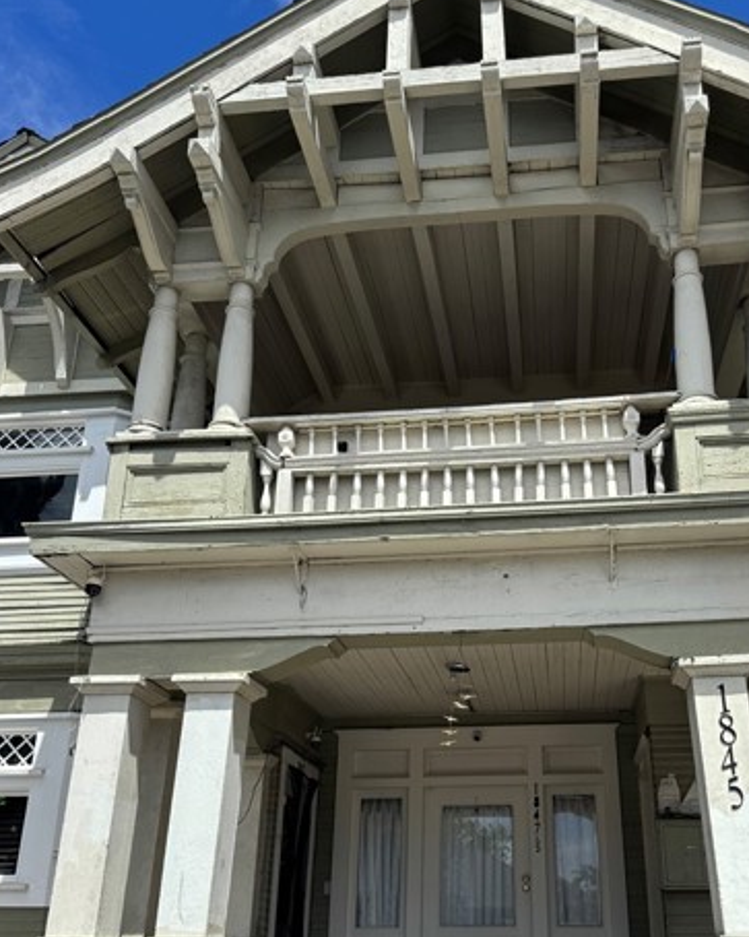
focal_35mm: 33
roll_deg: -0.8
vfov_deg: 53.5
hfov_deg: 44.1
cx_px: 473
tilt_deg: +17.6
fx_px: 915
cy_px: 594
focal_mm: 6.76
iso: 80
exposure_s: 1/4950
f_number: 1.78
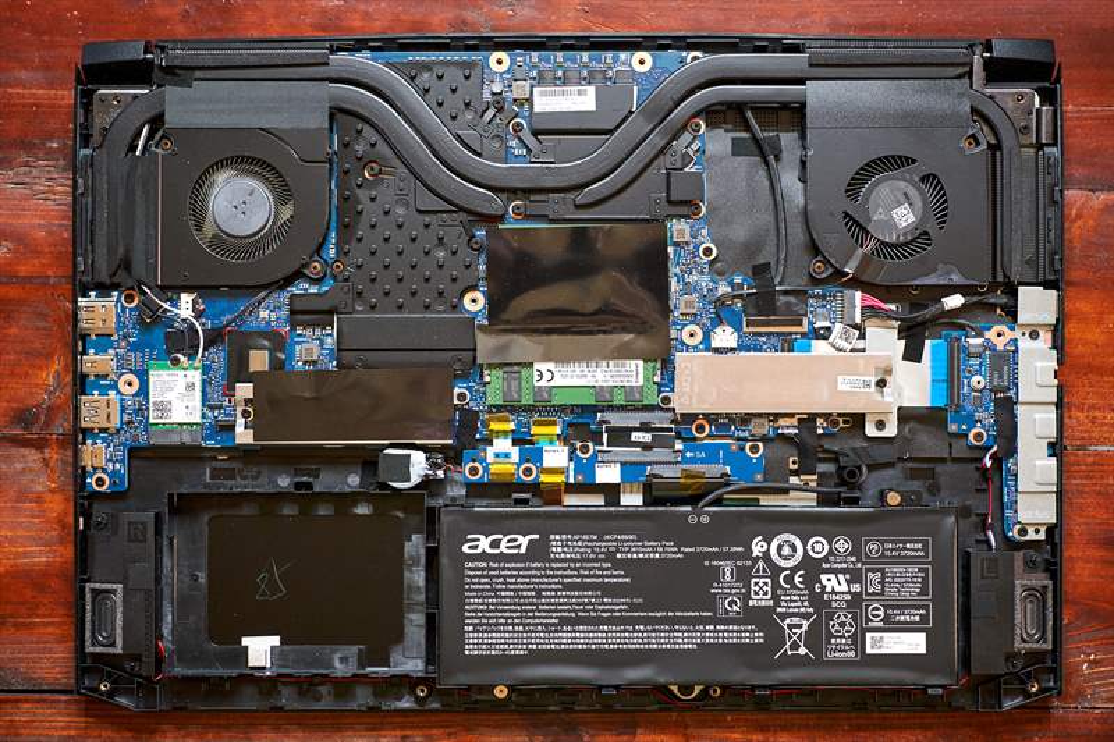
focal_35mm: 52
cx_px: 557
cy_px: 371
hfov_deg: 38.2
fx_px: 1609
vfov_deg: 26.0
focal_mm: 35
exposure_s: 1/125
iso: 1250
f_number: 2.8
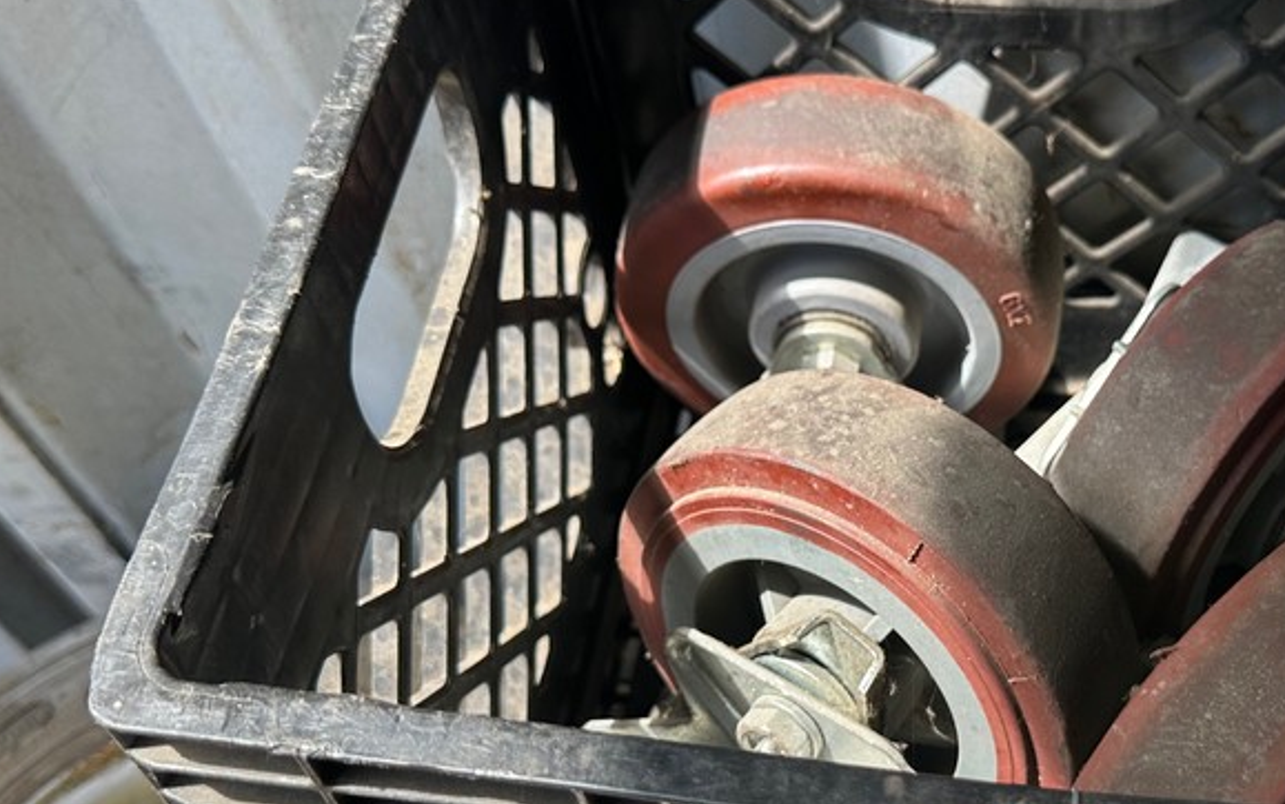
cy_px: 522
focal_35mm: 45
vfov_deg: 28.4
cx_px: 923
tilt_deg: -55.6
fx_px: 1576
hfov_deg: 43.3
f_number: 1.78
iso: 80
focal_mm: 6.86
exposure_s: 1/422
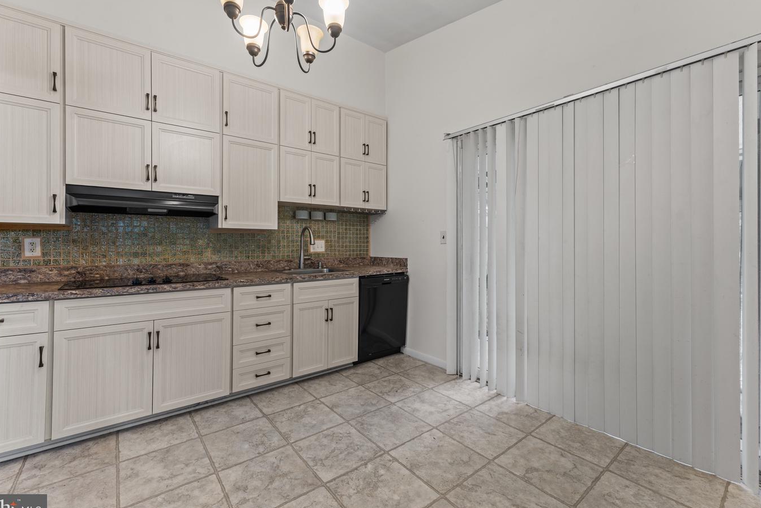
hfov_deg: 100.3
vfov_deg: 77.3
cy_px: 251
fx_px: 317
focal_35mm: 15
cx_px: 366
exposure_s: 3.2
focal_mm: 14
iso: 100
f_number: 8
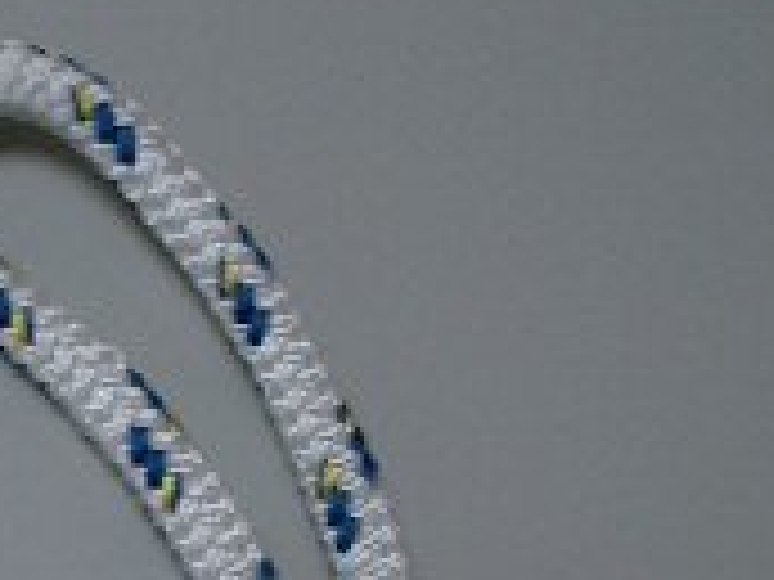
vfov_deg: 11.2
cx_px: -176
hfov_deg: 14.6
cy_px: 728
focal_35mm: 130
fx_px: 2907
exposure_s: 1/50
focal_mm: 5.8
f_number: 2.6
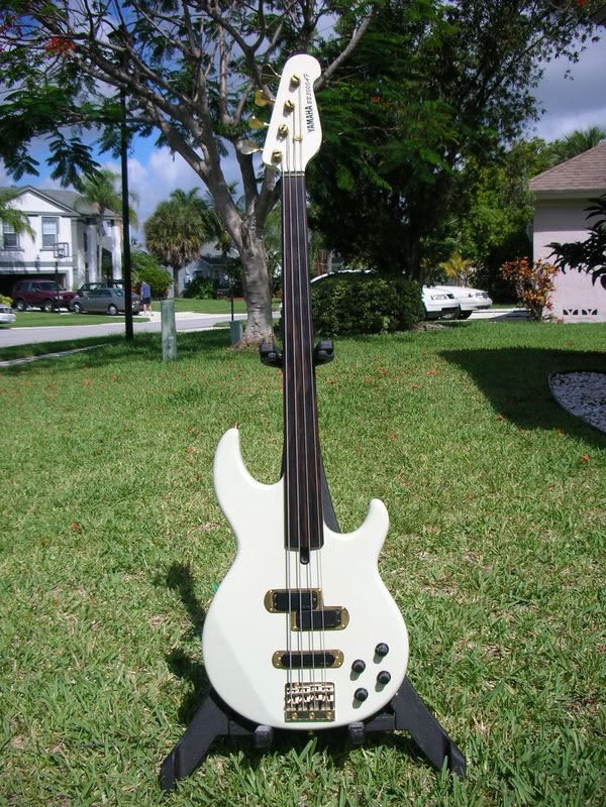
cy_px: 404
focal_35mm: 35
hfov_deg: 40.7
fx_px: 817
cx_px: 303
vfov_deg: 52.6
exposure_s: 1/134
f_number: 8.5
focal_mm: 5.8
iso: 50
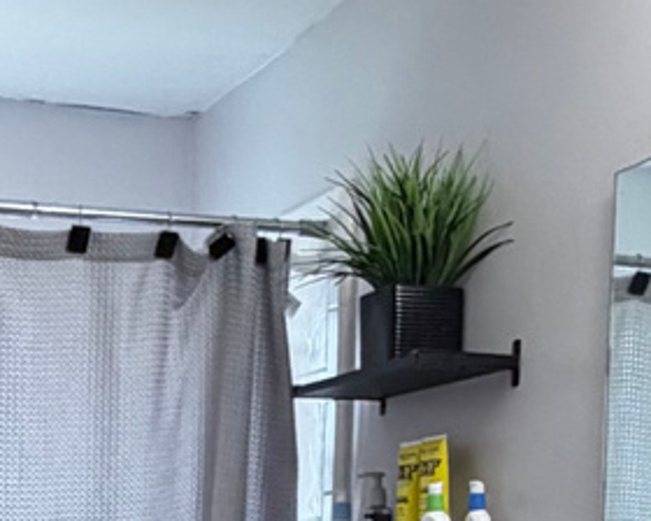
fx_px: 1445
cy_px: 812
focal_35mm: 75
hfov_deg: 24.5
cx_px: 35
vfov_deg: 17.9
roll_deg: -0.6
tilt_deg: -6.3
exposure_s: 1/120
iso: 320
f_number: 2.2
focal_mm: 2.22
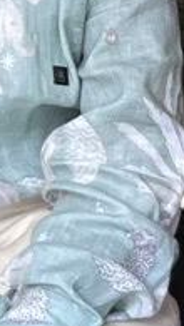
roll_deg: -1.5
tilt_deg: -8.5
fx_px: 2571
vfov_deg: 6.9
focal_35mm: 297
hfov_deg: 4.1
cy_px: -425
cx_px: 134
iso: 64
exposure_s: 1/100
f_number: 1.6
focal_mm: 5.1
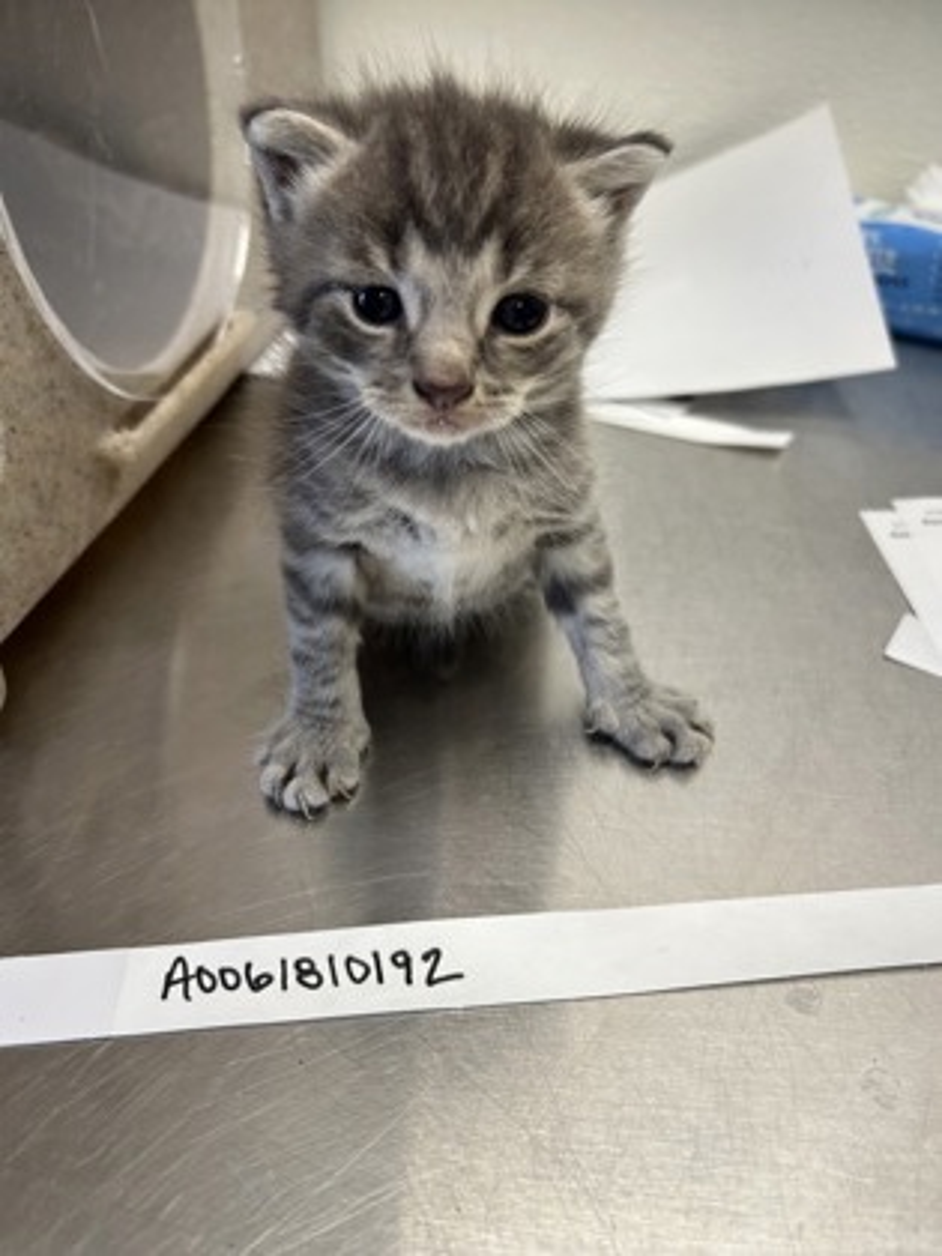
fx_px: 943
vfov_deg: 67.3
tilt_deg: -35.7
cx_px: 471
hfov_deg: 53.1
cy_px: 628
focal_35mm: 26
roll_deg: -1.0
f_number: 1.5
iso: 50
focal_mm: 5.7
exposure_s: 1/120
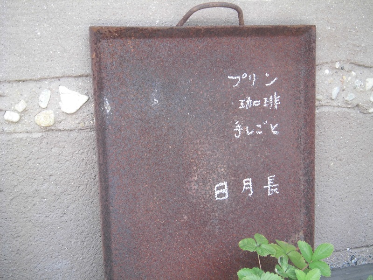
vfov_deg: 30.9
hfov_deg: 40.4
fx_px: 506
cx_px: 186
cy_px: 140
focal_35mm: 47
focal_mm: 8.3
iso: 100
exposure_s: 1/100
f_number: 3.4
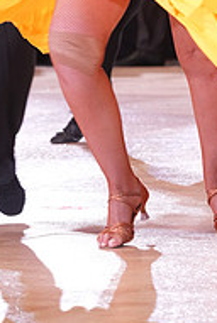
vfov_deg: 5.8
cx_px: -16
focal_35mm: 352
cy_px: -125
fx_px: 3171
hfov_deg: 3.9
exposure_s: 1/200
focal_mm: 116
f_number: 4.5
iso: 2500
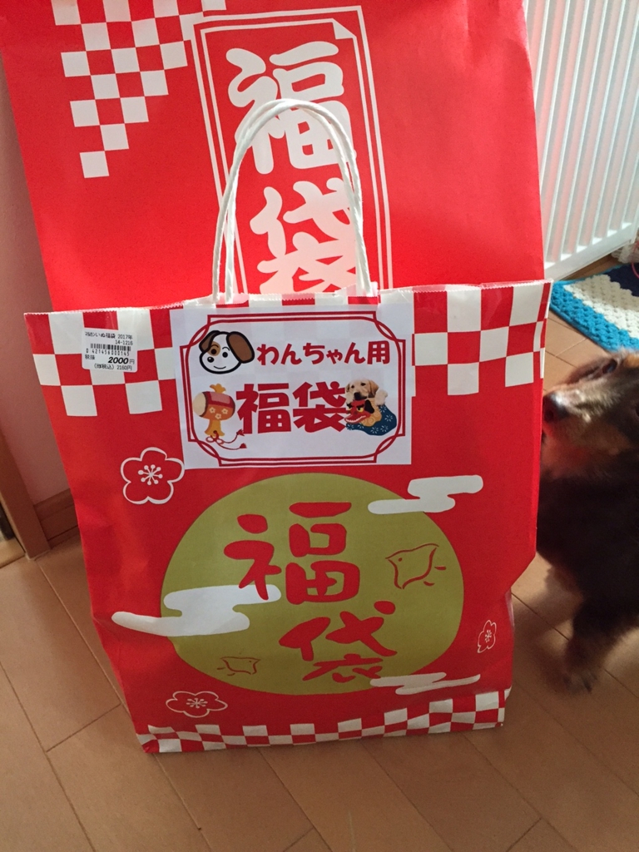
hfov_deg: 48.2
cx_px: 320
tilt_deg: -38.8
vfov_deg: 61.7
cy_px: 426
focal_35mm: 29
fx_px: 714
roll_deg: +2.3
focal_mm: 4.15
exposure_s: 1/30
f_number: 2.2
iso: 200
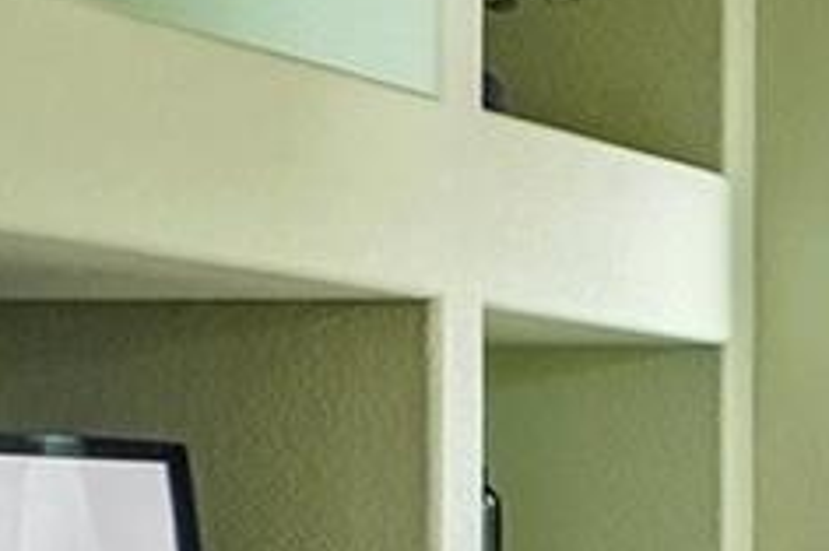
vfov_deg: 11.1
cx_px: 2181
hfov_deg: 12.1
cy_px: 523
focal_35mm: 122
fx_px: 2807
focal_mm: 12
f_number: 8
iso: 250
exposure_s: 1/30
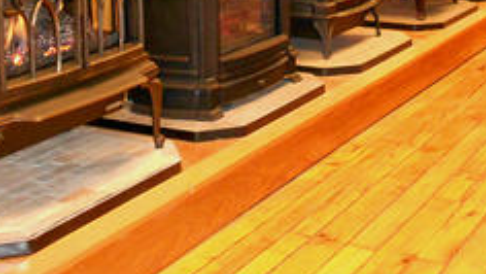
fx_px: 890
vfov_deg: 16.8
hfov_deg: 30.4
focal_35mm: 69
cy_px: -49
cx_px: 320
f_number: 3.6
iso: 800
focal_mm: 5.8
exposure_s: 1/30
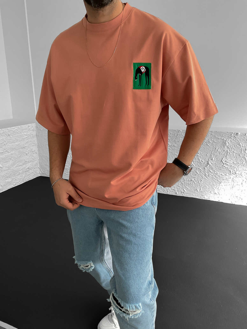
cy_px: 164
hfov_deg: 48.2
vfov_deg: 61.7
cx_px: 124
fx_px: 276
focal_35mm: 29
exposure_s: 1/100
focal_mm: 3
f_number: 1.8
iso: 64
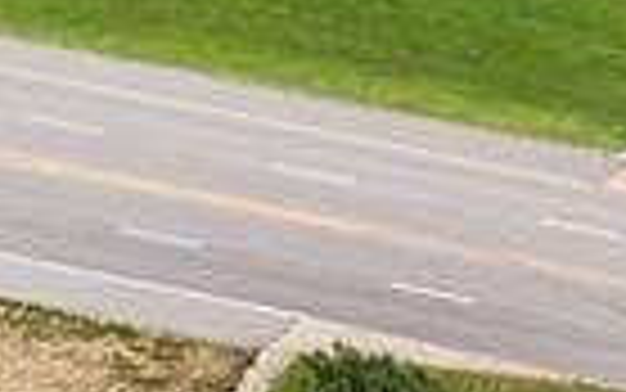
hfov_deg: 10.1
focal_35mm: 188
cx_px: 1329
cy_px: 1491
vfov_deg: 6.0
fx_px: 3209
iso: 100
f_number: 1.8
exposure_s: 1/60
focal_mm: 8.67
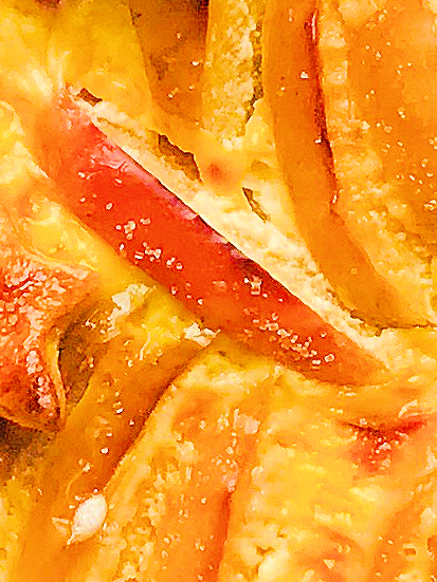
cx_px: 255
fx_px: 3452
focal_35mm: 205
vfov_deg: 9.6
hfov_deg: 7.2
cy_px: 180
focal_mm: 3.99
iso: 20
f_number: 1.8
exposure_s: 1/216
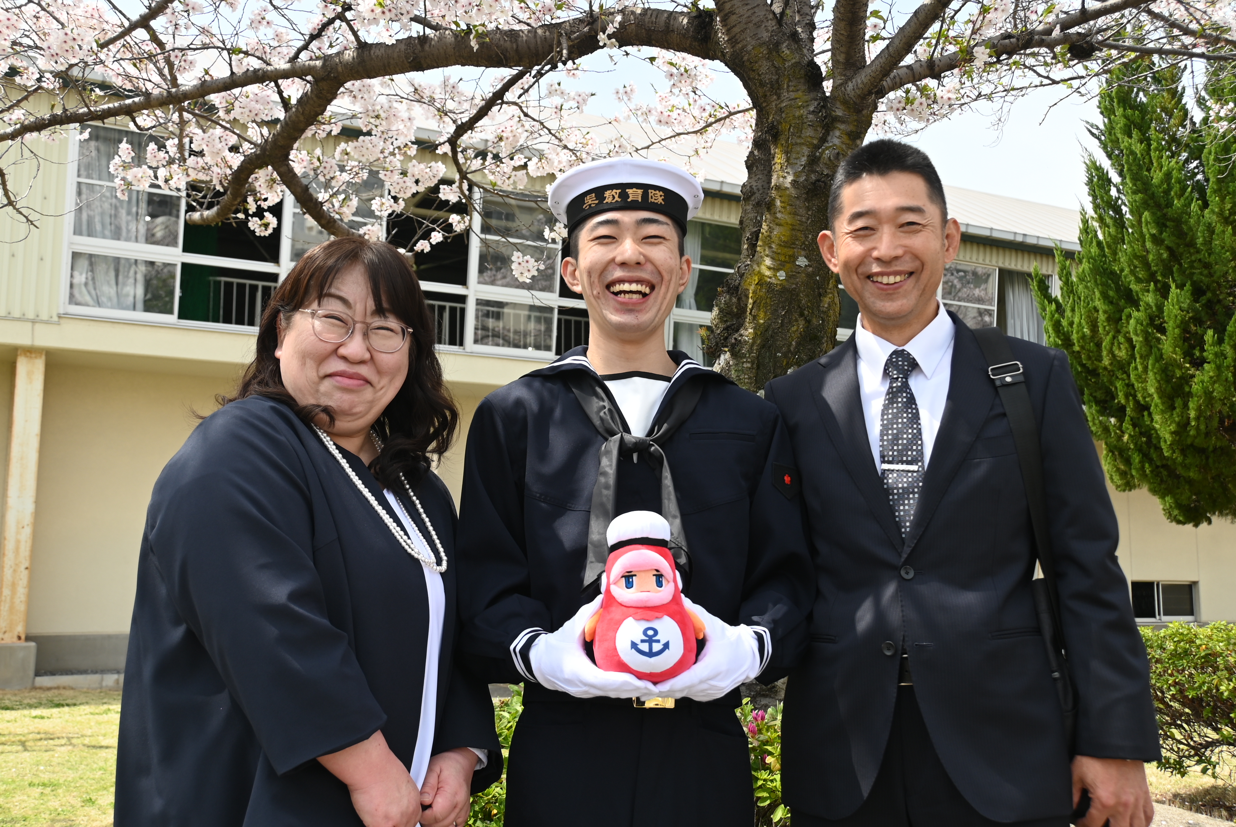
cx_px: 618
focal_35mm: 36
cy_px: 414
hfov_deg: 53.1
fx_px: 1237
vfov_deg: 36.9
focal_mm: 24
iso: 100
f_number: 5.6
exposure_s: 1/250
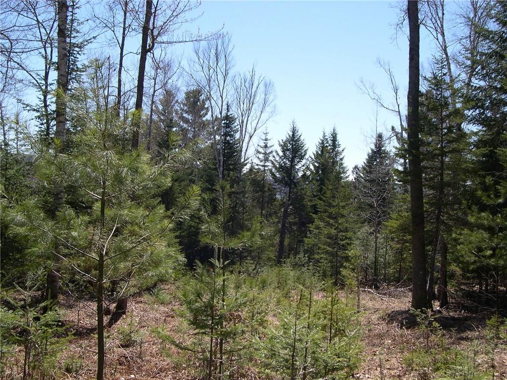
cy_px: 190
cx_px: 254
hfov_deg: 49.0
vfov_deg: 37.7
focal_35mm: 38
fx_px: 557
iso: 100
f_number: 7.6
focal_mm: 8
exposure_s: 1/126
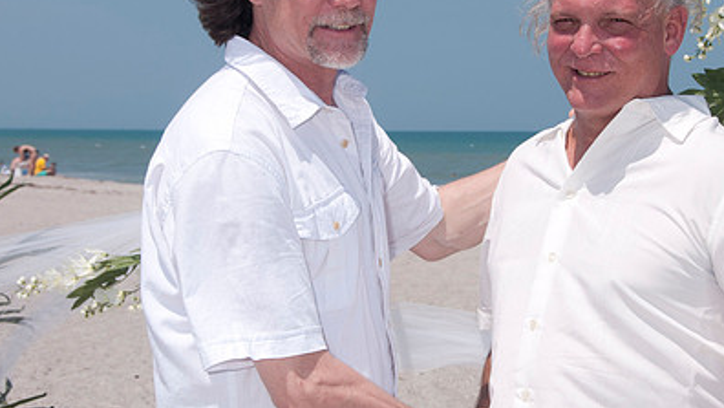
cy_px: 176
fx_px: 2055
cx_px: 439
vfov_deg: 11.3
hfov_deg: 20.0
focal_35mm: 107
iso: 100
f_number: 13
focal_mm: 44
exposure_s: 1/250
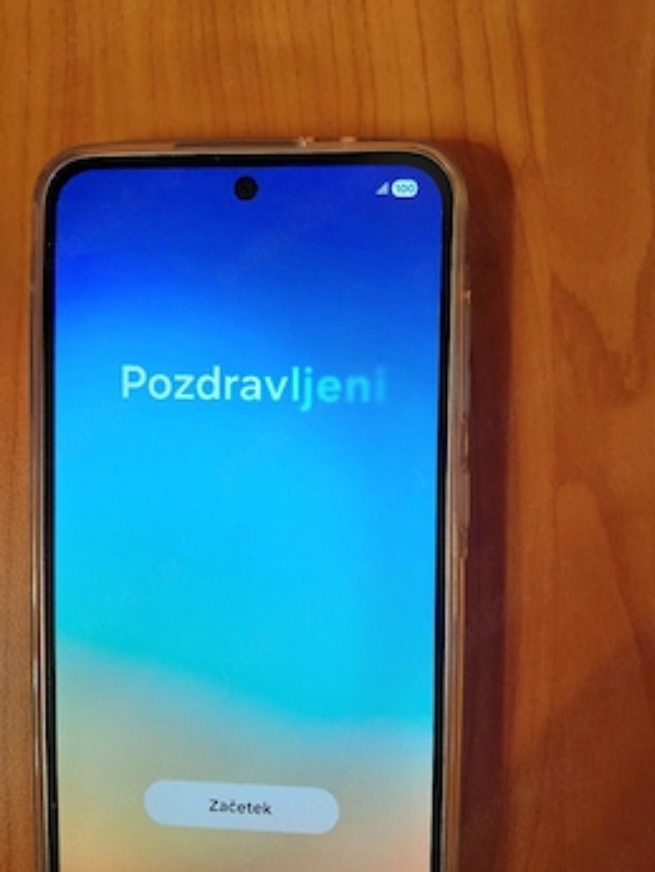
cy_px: 452
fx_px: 731
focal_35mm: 29
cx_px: 346
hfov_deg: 48.2
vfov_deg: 61.6
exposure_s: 1/60.2
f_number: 1.8
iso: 200
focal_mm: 4.69
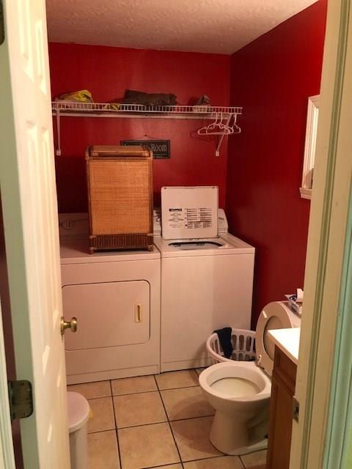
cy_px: 234
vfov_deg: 63.4
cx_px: 176
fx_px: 380
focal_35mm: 28
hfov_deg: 49.7
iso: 100
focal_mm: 3.99
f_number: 1.8
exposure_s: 1/9
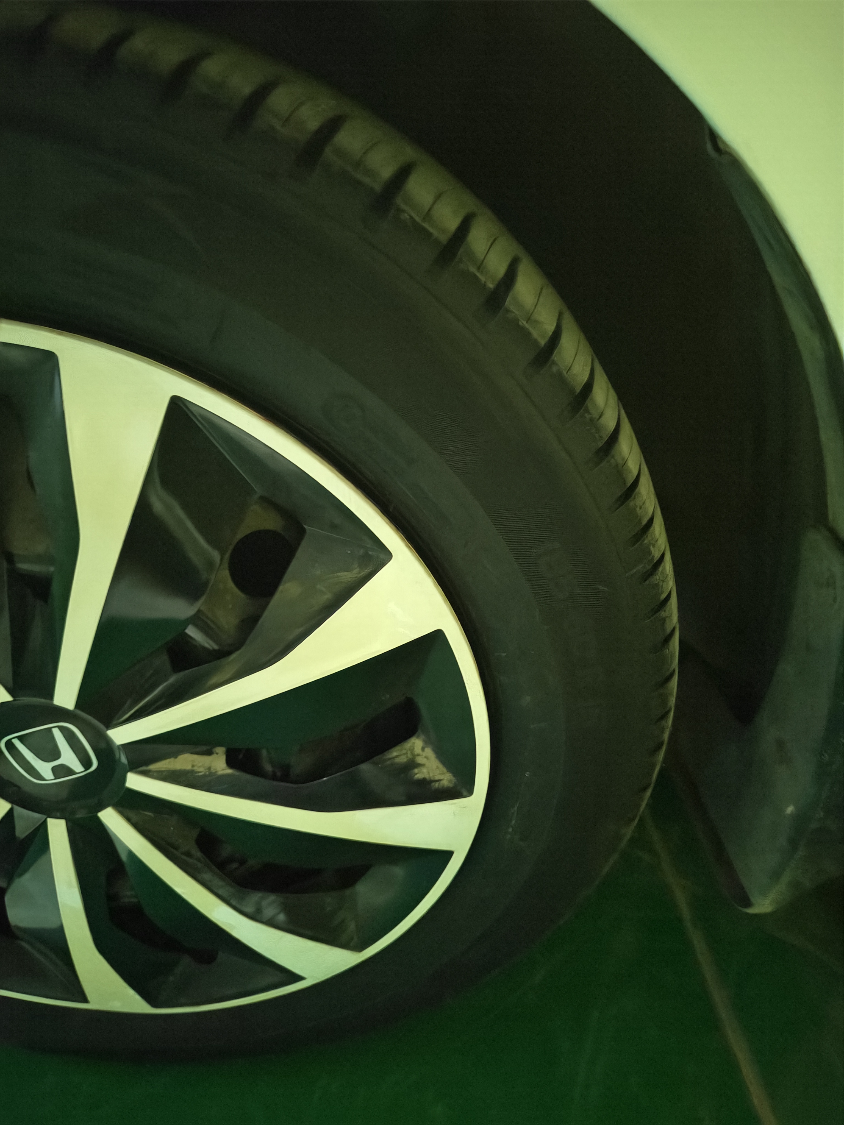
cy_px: 562
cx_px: 422
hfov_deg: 58.9
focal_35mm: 23
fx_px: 748
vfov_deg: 73.9
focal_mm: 5.56
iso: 27237
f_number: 1.88
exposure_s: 1/3.7
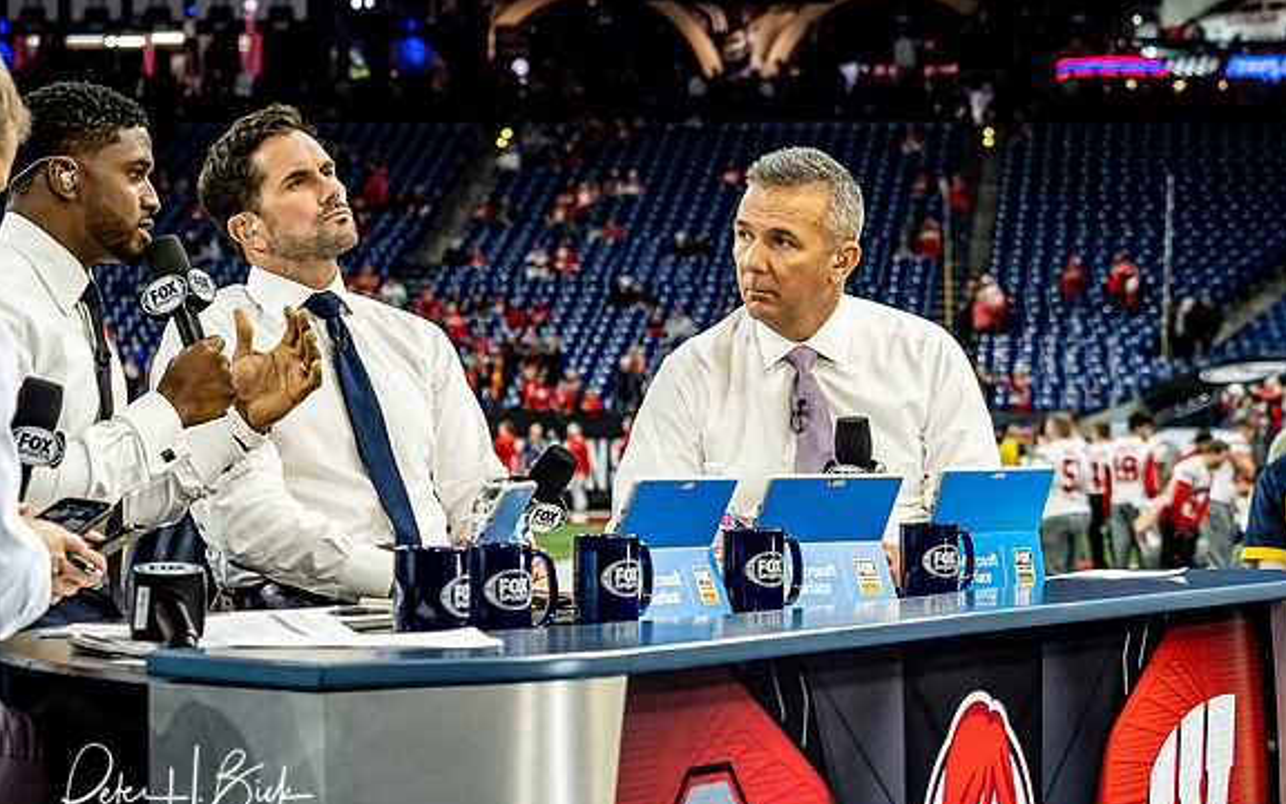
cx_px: 740
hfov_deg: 16.4
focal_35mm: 127
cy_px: 243
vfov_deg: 10.3
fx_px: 4451
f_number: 2.8
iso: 800
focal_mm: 43
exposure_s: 1/400
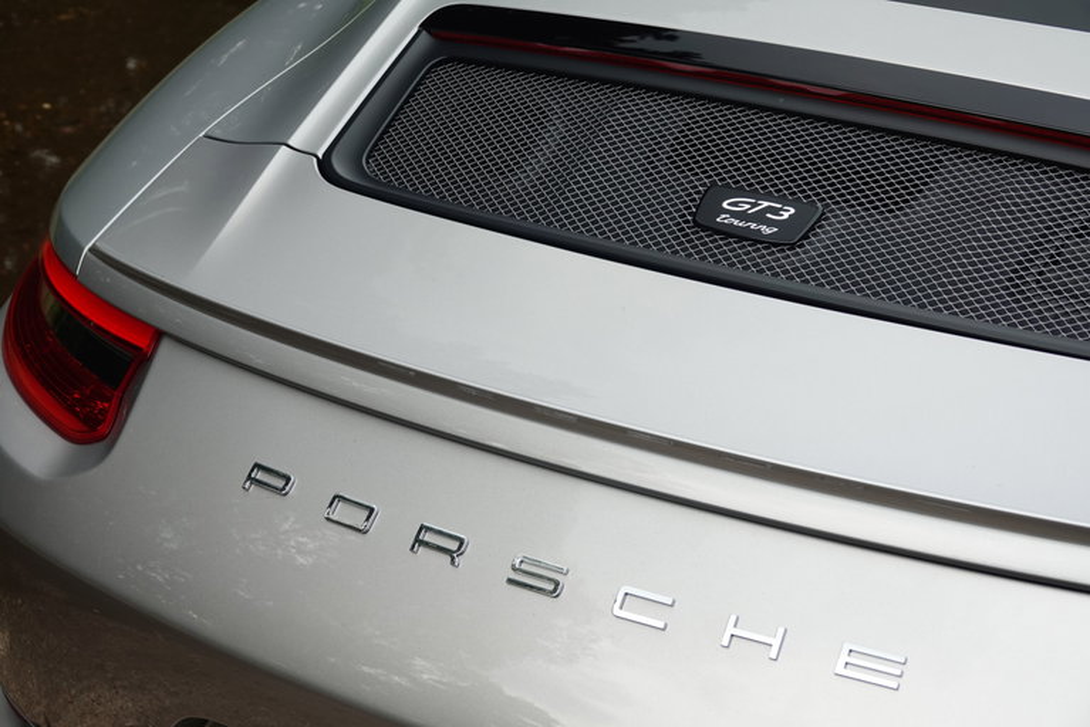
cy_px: 364
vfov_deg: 18.4
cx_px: 545
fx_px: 2241
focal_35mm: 74
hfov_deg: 27.3
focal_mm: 27.24
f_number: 4
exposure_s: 1/125
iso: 100
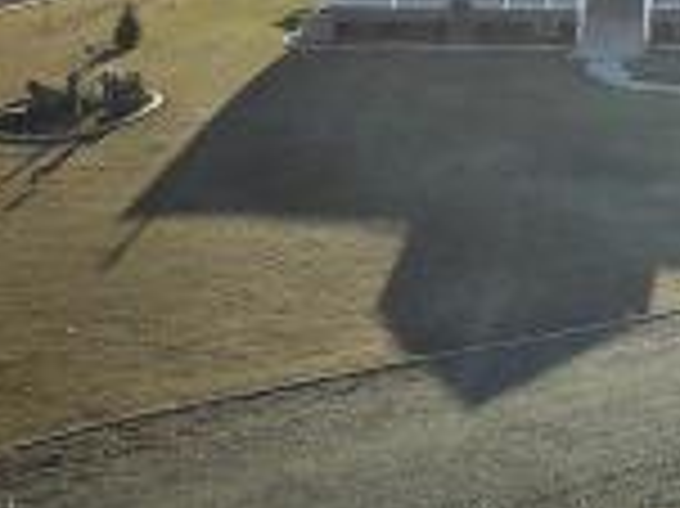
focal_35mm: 110
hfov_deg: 17.0
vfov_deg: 12.4
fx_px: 2159
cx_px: 860
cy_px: -369
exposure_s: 1/4115
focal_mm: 4.73
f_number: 2.2
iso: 100
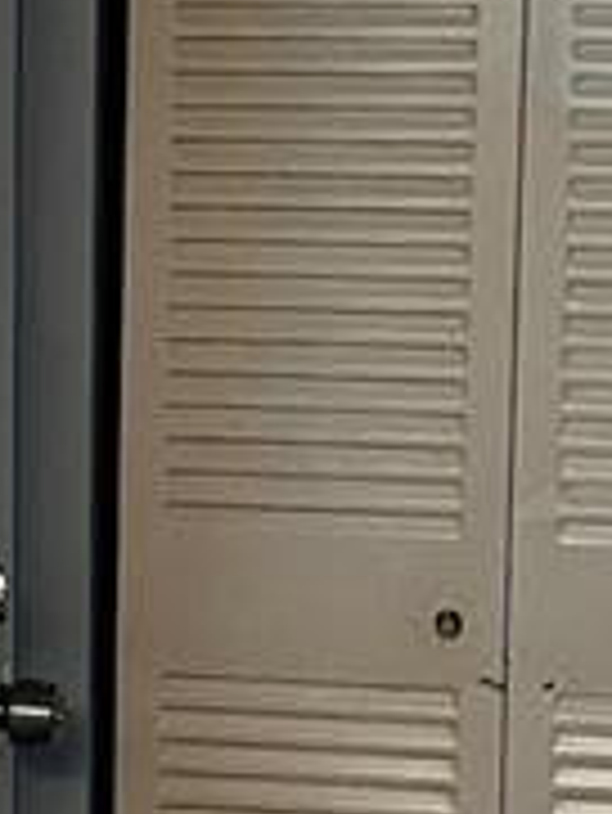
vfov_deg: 11.5
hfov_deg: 8.5
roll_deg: +0.7
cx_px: -126
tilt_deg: -5.8
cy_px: 468
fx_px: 4050
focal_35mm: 172
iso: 200
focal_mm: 5.7
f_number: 1.5
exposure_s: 1/60
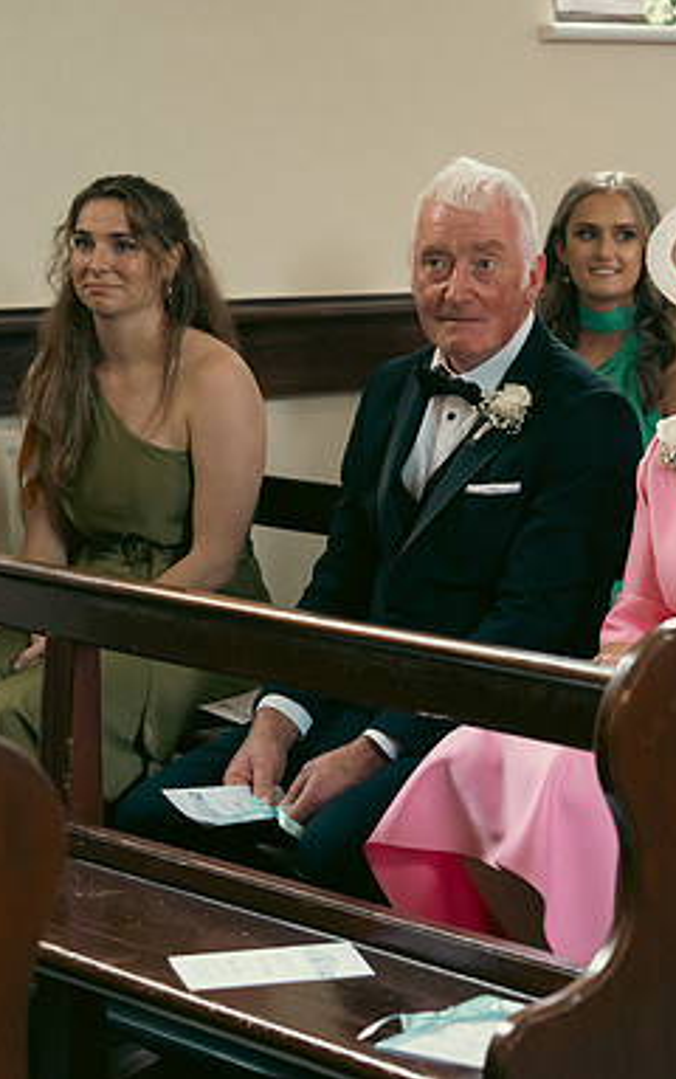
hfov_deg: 12.1
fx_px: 3178
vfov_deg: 19.3
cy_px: 537
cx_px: 484
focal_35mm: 108
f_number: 3.5
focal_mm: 70
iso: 1600
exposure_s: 1/200
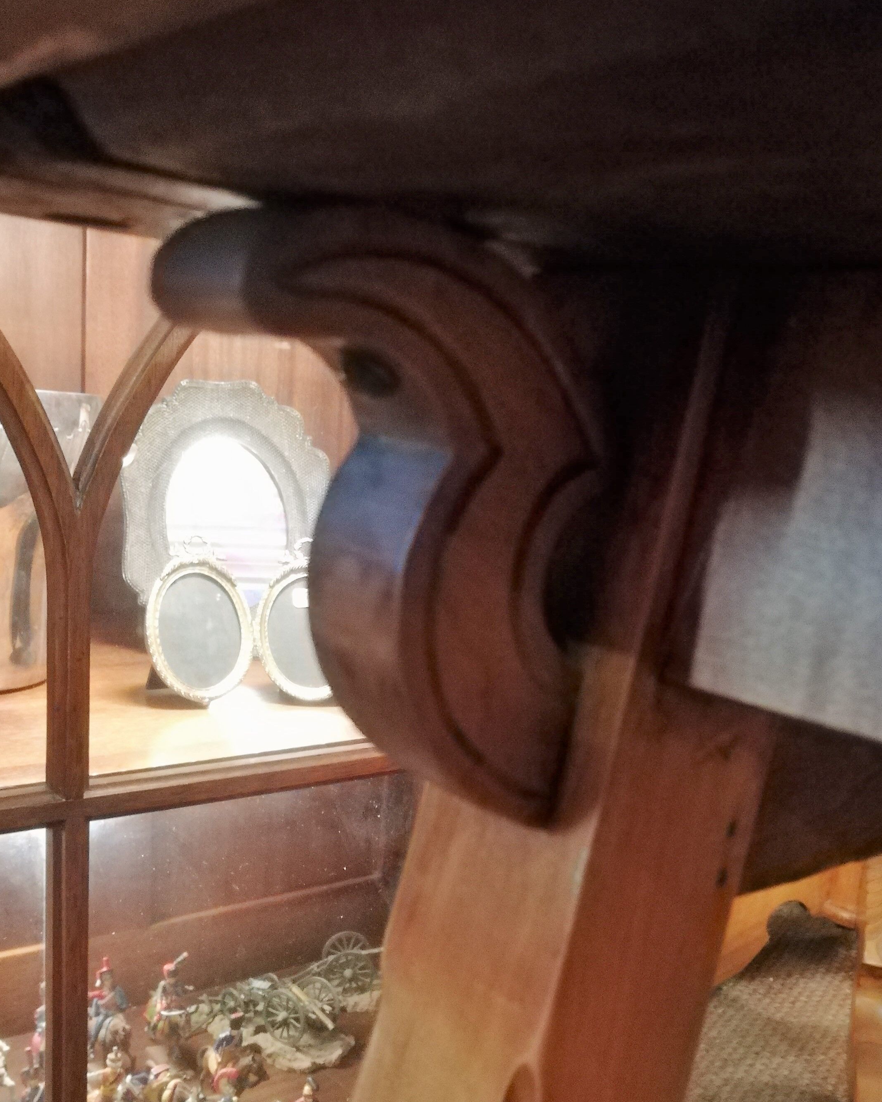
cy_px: 580
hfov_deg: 51.5
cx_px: 442
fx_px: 914
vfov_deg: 62.2
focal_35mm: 28
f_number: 2.2
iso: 800
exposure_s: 1/14.3
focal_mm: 3.83
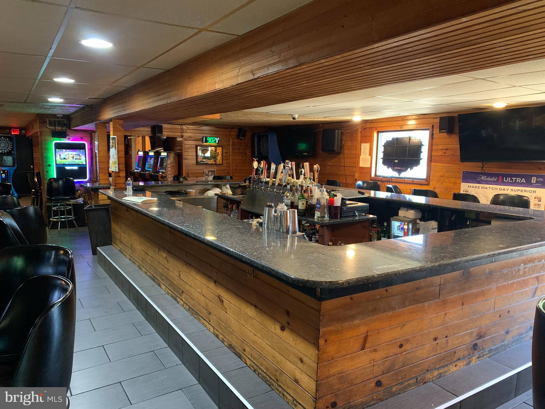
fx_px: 409
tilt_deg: -7.6
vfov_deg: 53.1
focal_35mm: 26
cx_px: 272
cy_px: 204
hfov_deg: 67.3
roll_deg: -0.5
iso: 400
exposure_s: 1/30
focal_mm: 4.25
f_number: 1.8
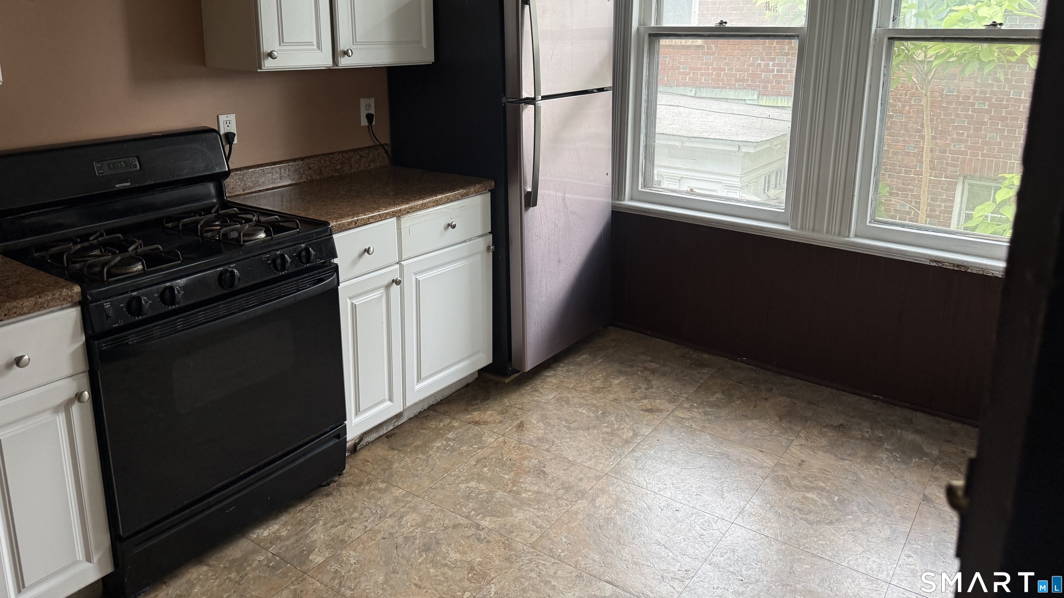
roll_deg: -0.6
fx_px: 762
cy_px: 189
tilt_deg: -11.0
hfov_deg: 69.9
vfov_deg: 42.2
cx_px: 535
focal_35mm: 27
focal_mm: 6.76
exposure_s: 1/117
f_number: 1.78
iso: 200
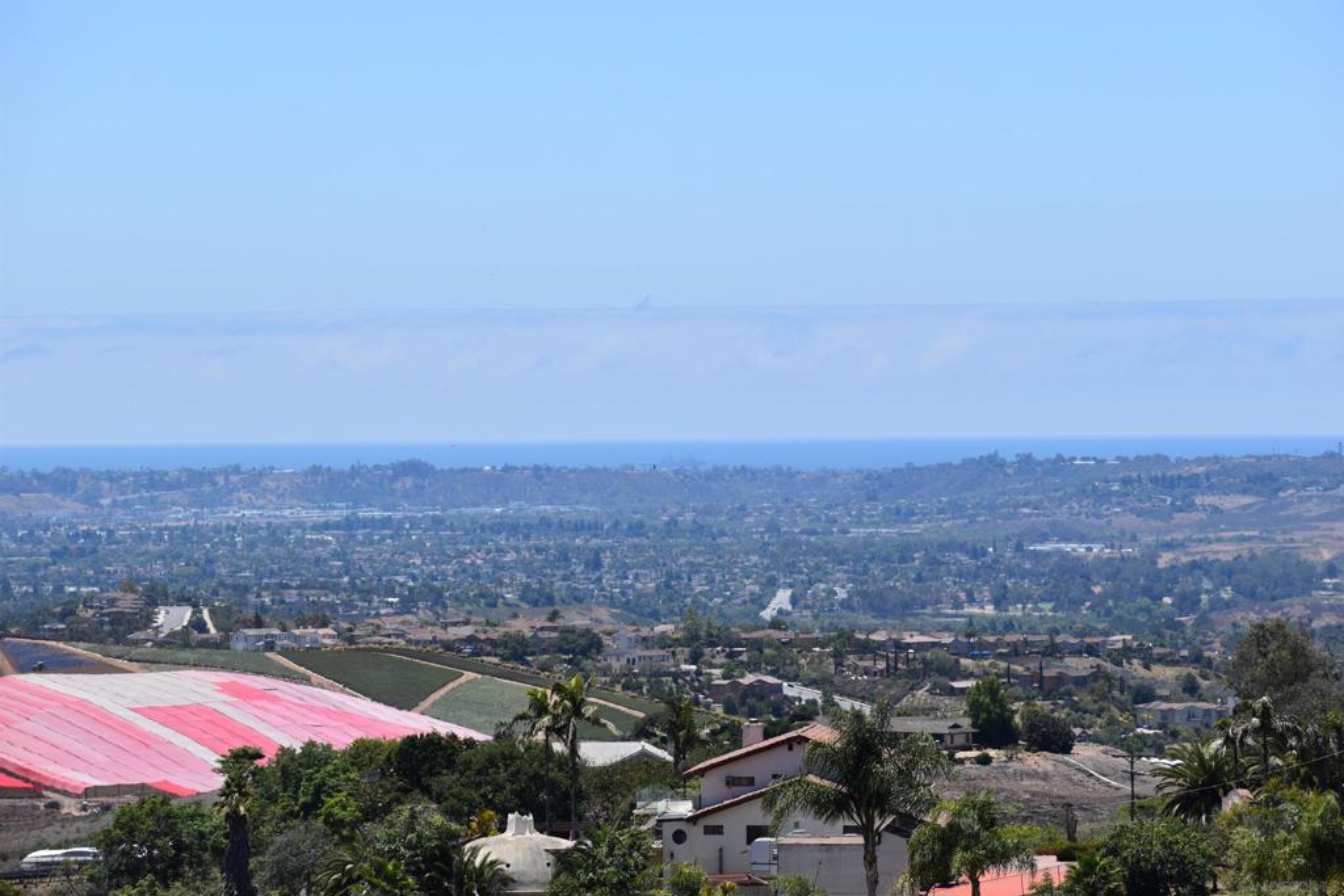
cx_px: 672
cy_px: 448
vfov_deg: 7.6
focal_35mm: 180
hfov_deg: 11.4
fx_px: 6720
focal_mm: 120
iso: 200
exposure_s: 1/1000
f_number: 8
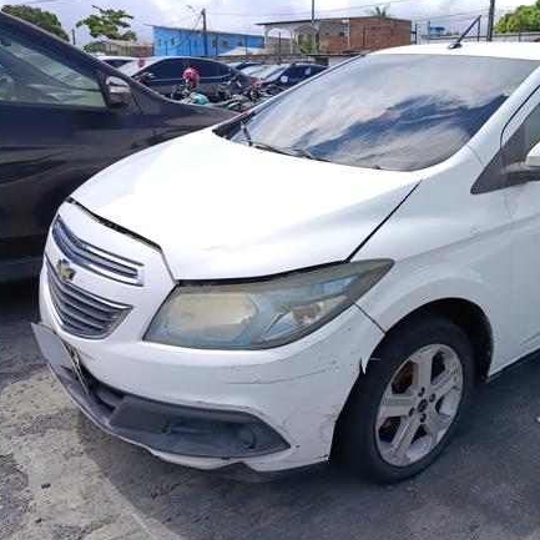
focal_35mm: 34
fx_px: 600
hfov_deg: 47.0
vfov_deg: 48.4
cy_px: 264
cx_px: 390
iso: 100
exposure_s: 1/2012
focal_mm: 4.81
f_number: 1.8
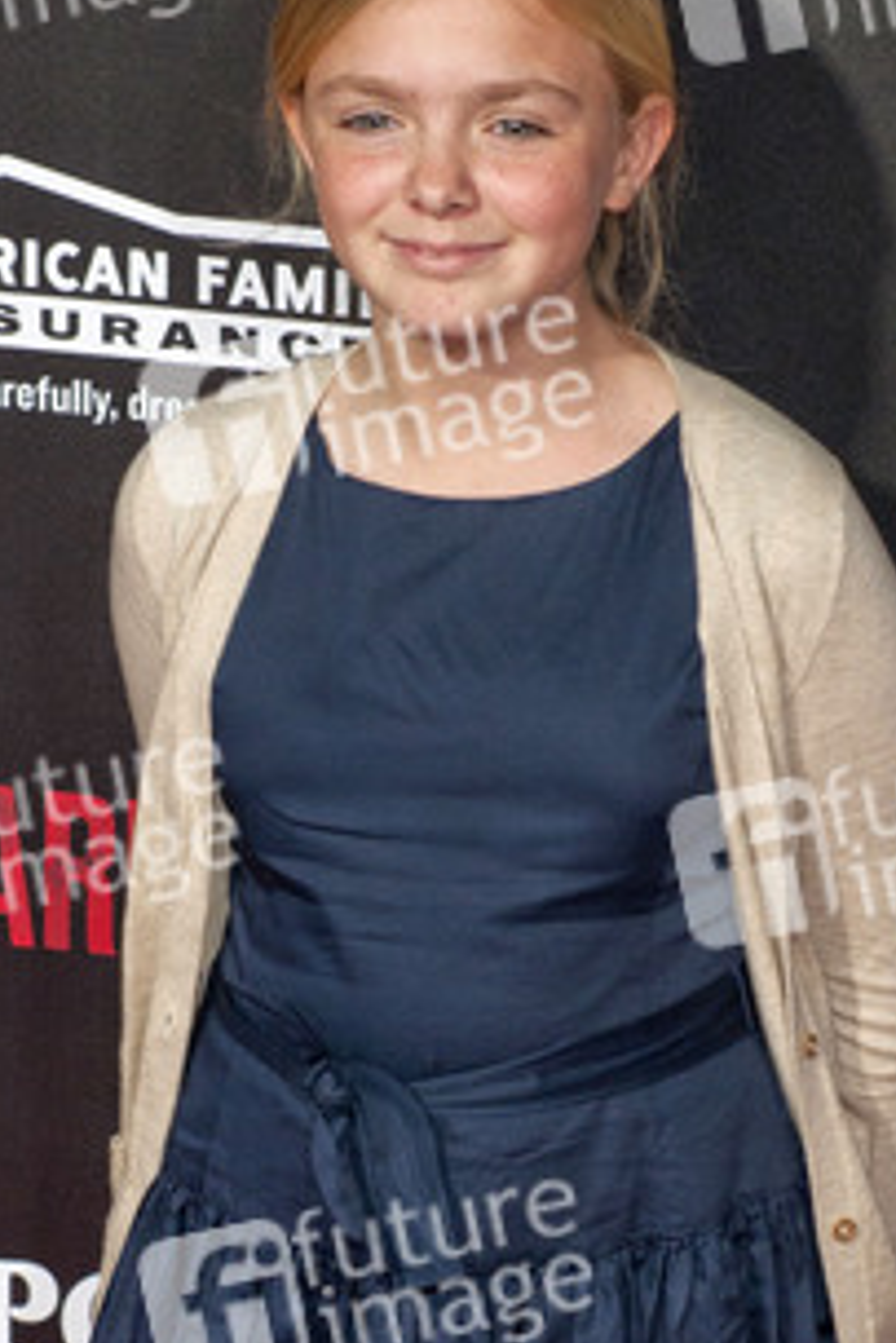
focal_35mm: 92
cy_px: 623
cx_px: 497
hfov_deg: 14.9
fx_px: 3430
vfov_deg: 22.1
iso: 400
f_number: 4.5
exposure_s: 1/400
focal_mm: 70
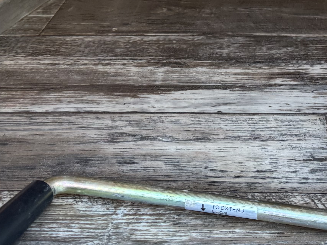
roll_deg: +1.7
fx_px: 756
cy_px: -33
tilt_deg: -16.8
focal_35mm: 80
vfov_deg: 17.7
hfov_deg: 24.2
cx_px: 234
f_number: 1.78
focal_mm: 6.76
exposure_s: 1/199
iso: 200
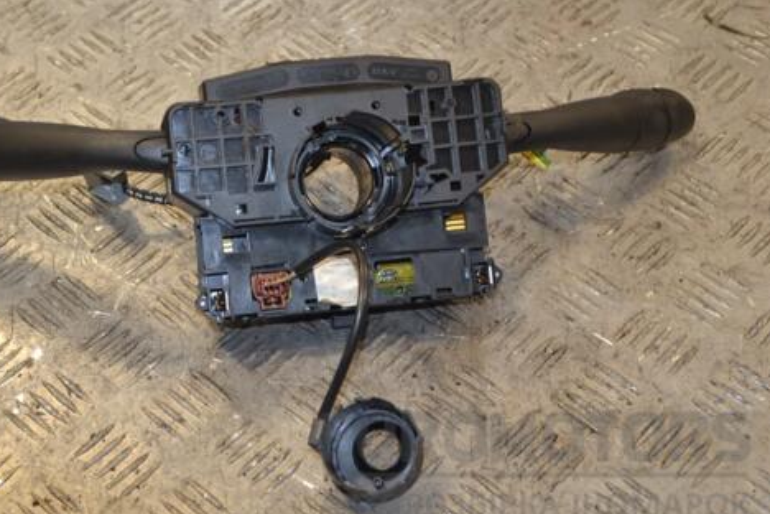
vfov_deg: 17.7
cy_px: 217
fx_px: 1647
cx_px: 288
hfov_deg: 26.2
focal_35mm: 77
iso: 360
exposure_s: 1/125
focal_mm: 40
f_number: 5.3
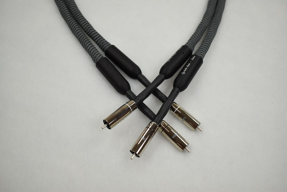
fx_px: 287
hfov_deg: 53.1
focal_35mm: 36
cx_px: 144
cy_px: 96
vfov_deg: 36.9
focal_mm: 24
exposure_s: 1/60
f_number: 4
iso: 100
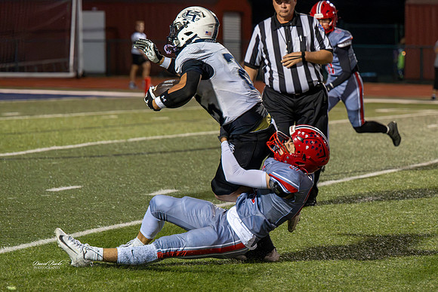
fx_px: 2299
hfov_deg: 10.9
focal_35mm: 189
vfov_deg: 7.3
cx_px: 264
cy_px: 184
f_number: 4
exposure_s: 1/640
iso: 9000
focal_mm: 145
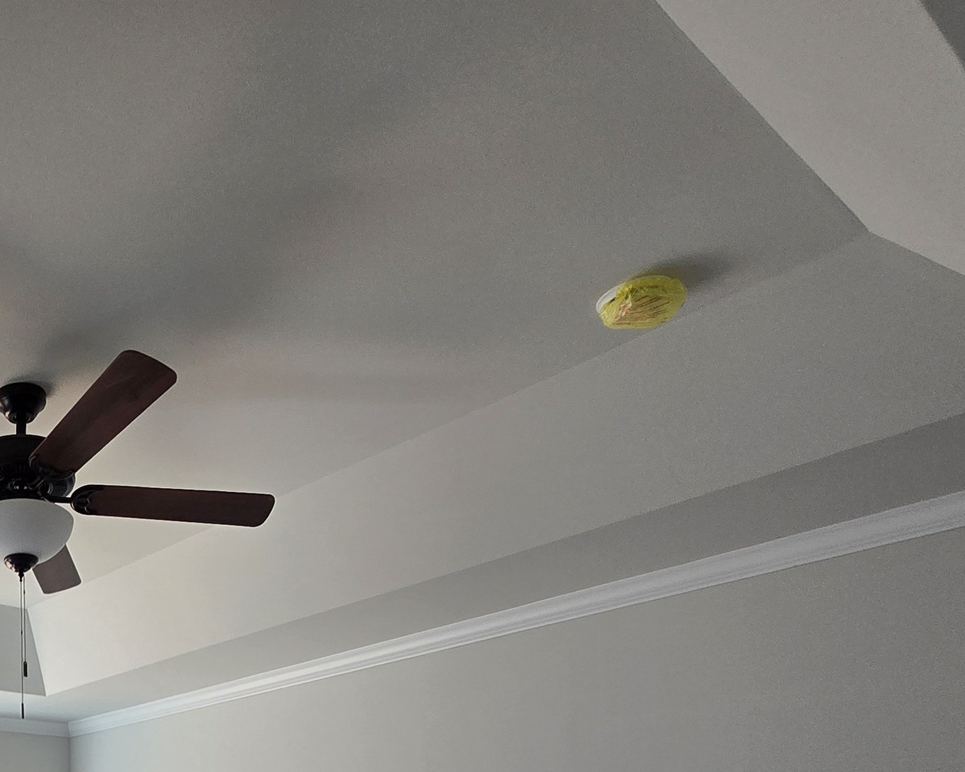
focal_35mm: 31
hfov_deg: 47.9
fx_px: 886
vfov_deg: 38.0
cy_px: 877
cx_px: 12
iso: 64
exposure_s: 1/60
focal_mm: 2.2
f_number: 2.2
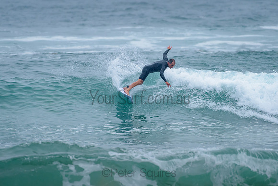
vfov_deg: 2.2
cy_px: 86
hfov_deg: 3.4
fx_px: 4737
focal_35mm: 613
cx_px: 146
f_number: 5.6
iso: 800
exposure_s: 1/1000
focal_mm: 500
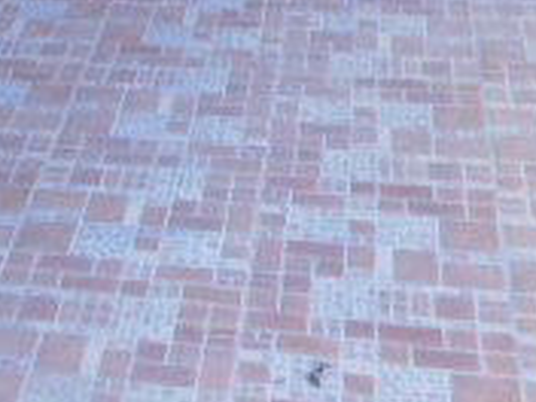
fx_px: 1409
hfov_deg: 20.8
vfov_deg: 14.4
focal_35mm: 91
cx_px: -9
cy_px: -305
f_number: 3.2
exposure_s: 1/50
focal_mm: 4.5
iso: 125
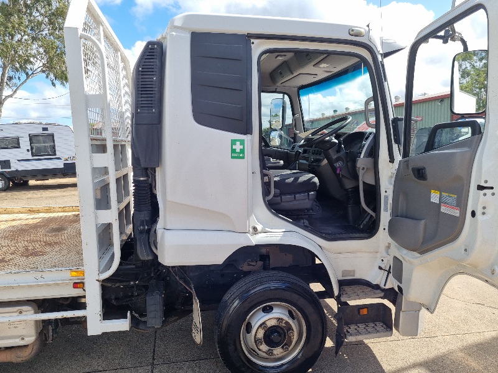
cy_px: 186
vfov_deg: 53.1
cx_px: 249
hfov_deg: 67.3
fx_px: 374
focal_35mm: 26
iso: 50
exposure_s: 1/2000
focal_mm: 5.4
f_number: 1.8
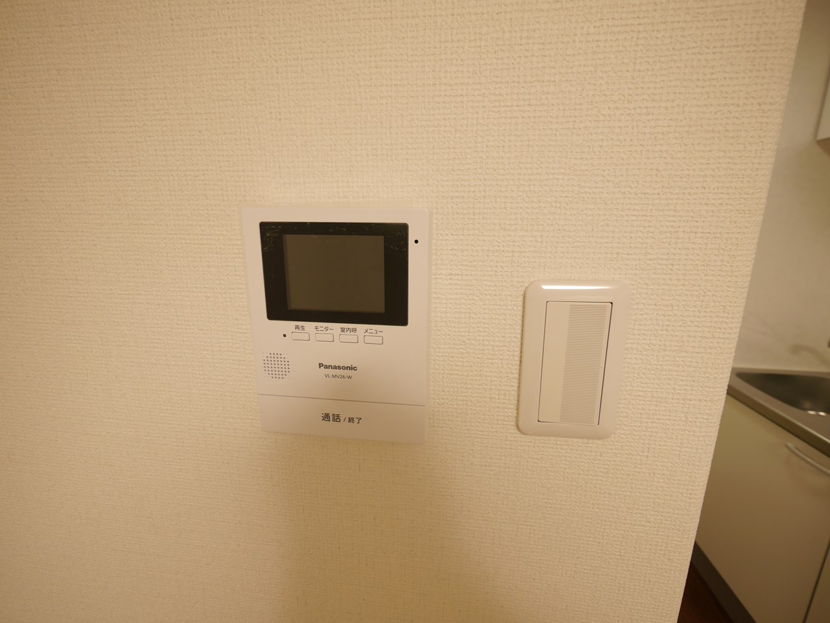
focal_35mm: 14
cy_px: 312
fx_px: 336
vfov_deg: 85.7
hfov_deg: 102.1
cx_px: 415
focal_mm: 7
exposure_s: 1/60
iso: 500
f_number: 4
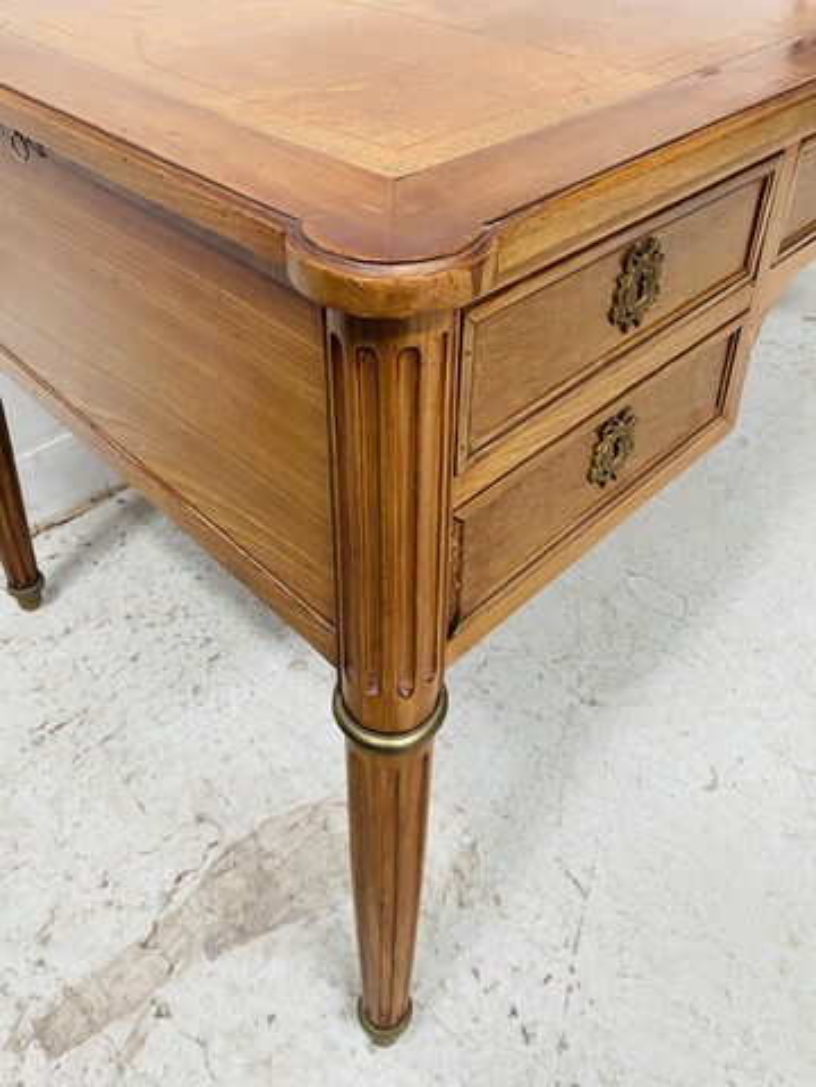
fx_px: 817
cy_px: 544
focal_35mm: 26
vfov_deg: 67.3
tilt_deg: -42.3
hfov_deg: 53.1
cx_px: 408
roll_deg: +1.2
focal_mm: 4.25
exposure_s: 1/60
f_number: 1.8
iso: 160
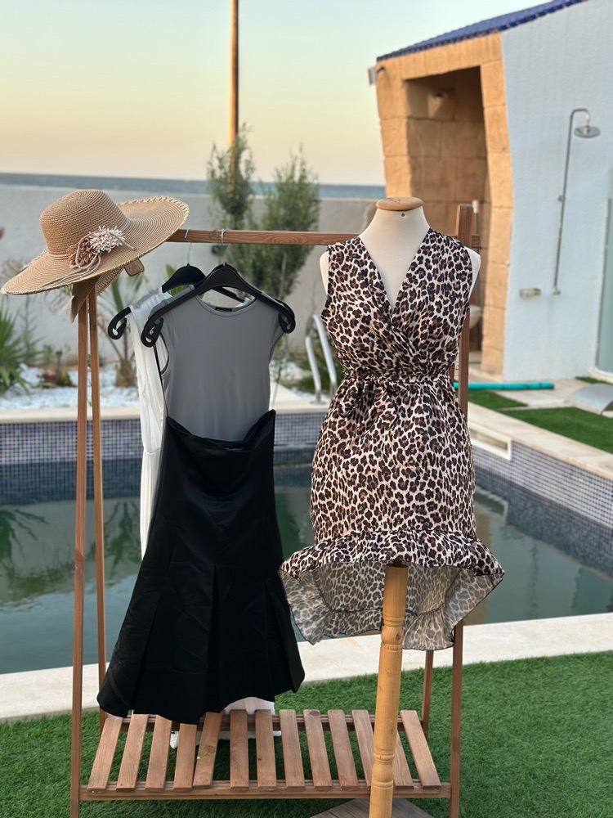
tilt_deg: -11.1
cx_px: 306
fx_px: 1133
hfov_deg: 30.3
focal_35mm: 48
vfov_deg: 39.7
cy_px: 409
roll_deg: -2.8
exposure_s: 1/305
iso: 80
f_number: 1.78
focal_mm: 6.86
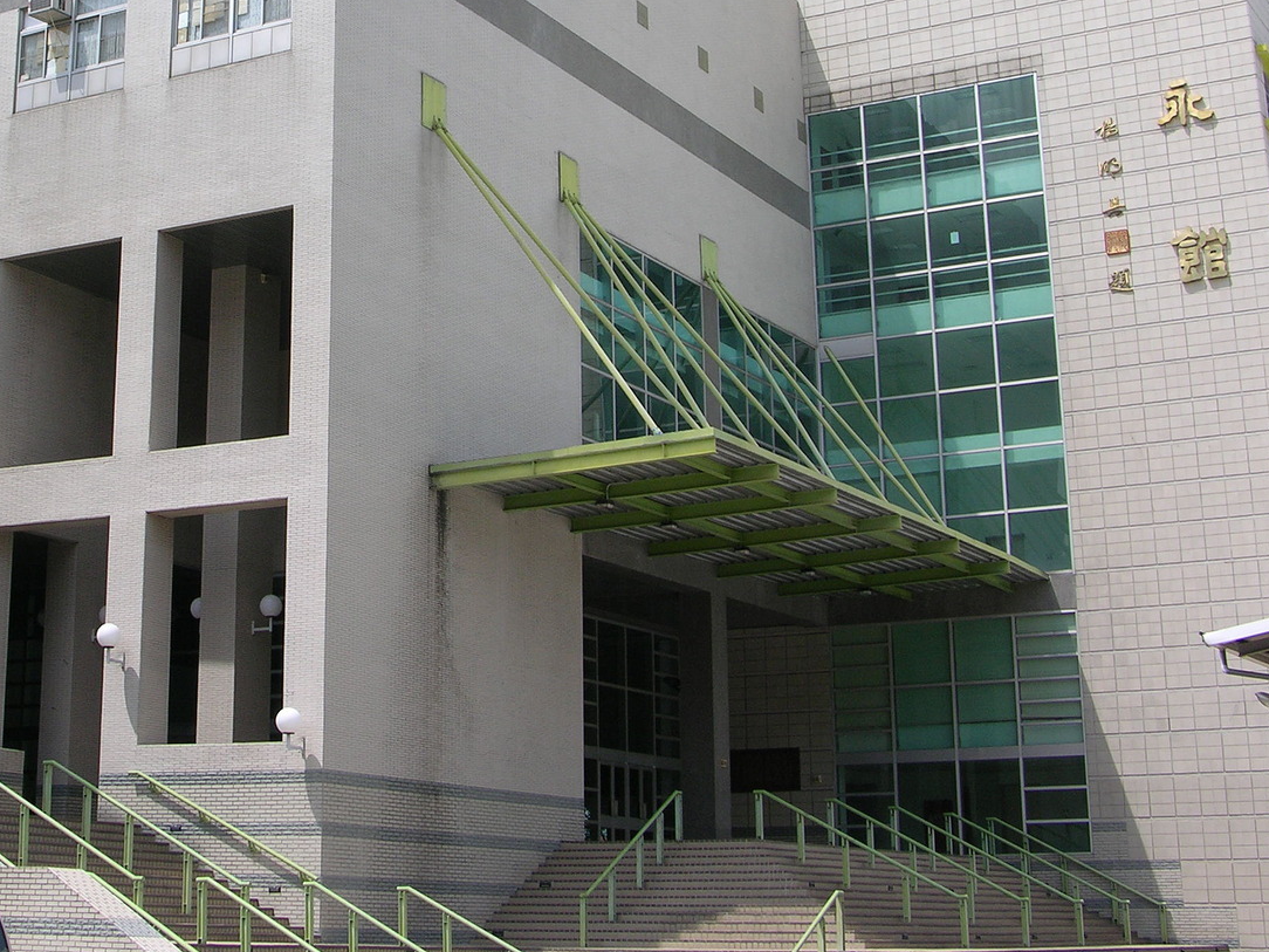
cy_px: 126
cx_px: 290
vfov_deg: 23.1
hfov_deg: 30.6
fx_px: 2273
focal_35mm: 62
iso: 50
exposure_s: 1/206
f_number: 6.3
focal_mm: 8.9
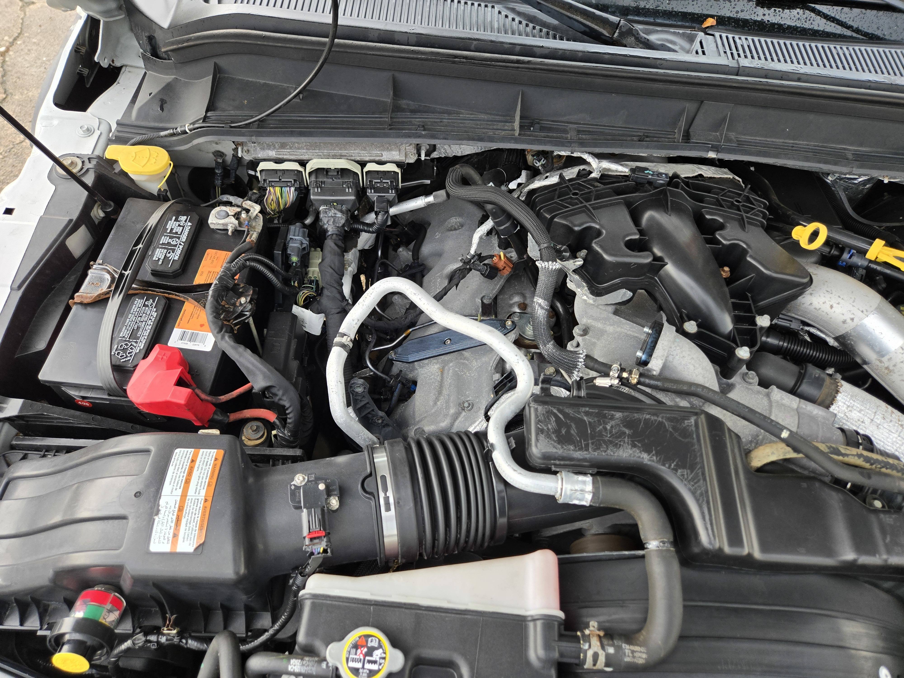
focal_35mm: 23
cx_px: 452
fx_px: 601
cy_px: 339
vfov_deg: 58.9
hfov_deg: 73.9
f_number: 1.8
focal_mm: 5.4
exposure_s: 1/180
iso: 100
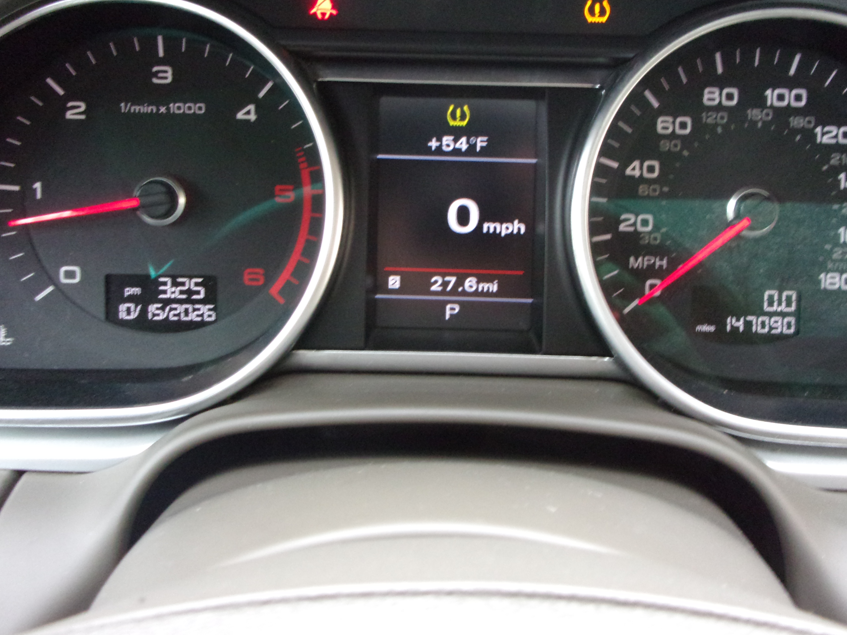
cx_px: 461
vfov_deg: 38.6
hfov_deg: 50.1
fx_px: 905
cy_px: 271
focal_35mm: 37
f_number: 3.9
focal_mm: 5.1
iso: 400
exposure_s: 1/25
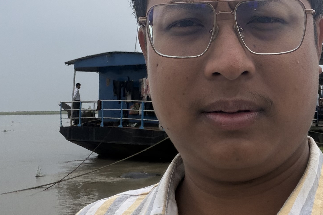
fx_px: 592
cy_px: 22
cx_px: 201
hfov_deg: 30.4
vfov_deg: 20.2
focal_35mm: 66
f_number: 1.9
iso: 32
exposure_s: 1/1072
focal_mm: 2.71
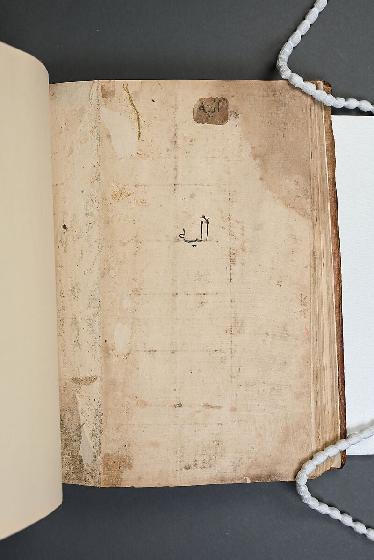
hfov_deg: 27.0
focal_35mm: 50
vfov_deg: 39.6
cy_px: 280
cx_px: 187
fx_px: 779
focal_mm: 50
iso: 250
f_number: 5.6
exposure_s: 1/100
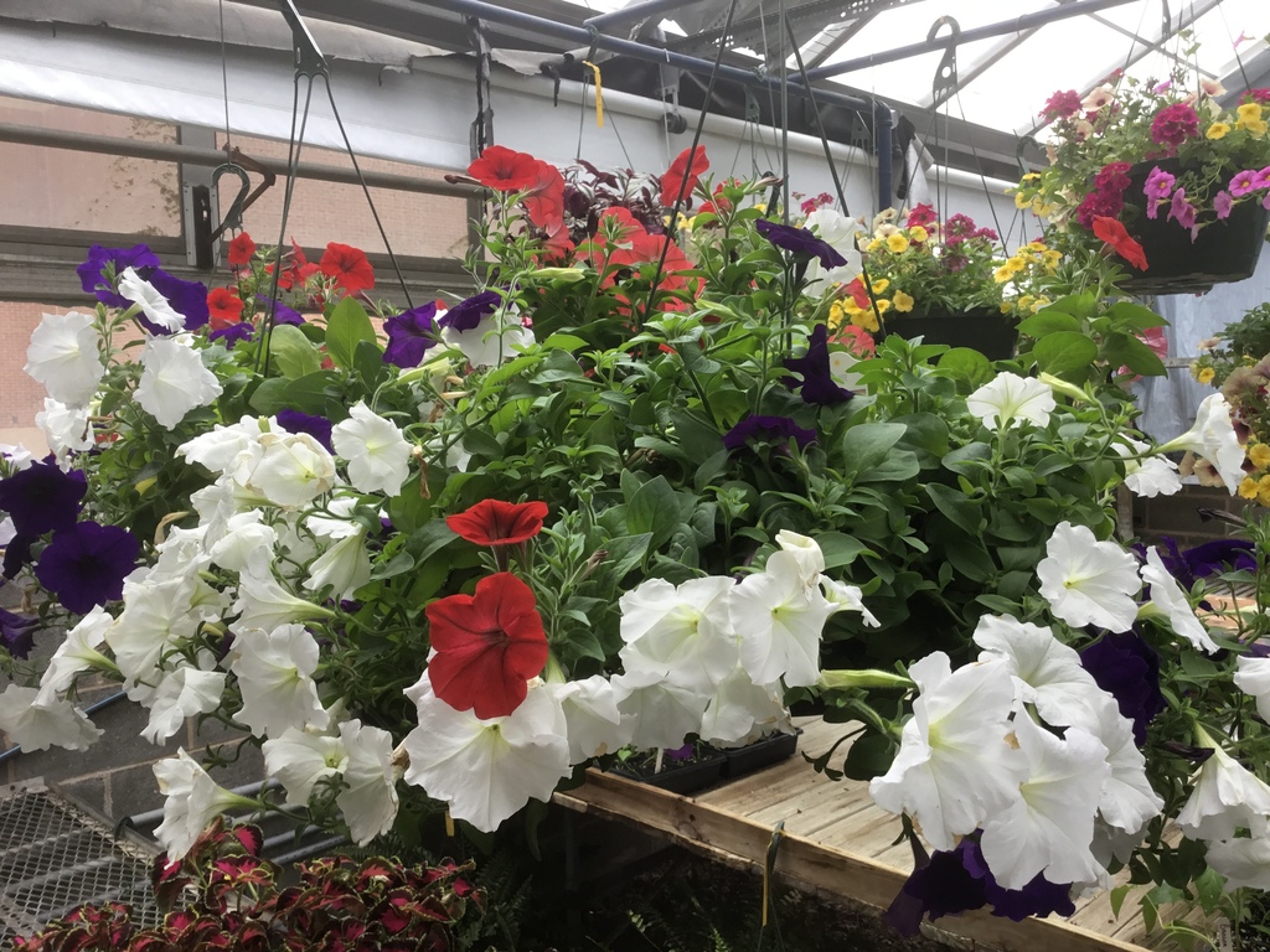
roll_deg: +1.1
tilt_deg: -6.6
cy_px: 476
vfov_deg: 45.4
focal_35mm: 31
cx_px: 635
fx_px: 1137
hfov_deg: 58.4
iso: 32
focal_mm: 3.3
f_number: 2.4
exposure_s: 1/120
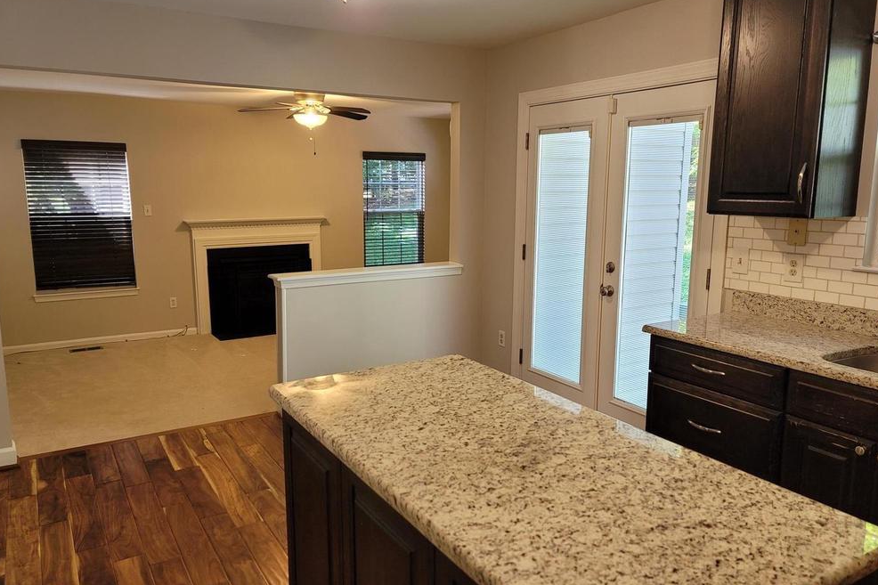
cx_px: 448
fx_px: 658
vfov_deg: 47.9
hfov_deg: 67.4
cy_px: 287
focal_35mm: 27
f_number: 1.8
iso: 200
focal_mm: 7
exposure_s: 1/120
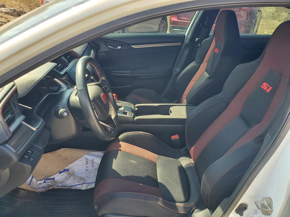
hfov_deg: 67.3
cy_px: 108
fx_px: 218
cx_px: 145
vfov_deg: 53.1
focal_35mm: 26
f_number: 2.4
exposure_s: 1/200
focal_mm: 4.3
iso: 50
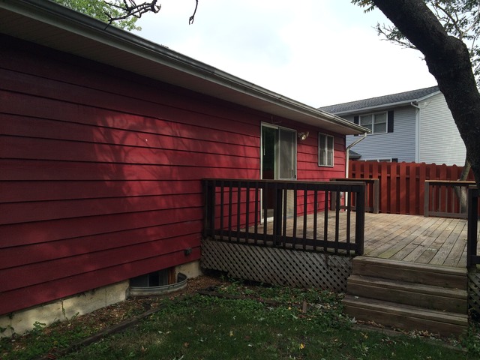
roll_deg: +1.2
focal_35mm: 29
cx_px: 240
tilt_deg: -0.3
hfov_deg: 61.7
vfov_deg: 48.2
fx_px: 402
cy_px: 180
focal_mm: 4.15
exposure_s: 1/873
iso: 32
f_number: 2.2
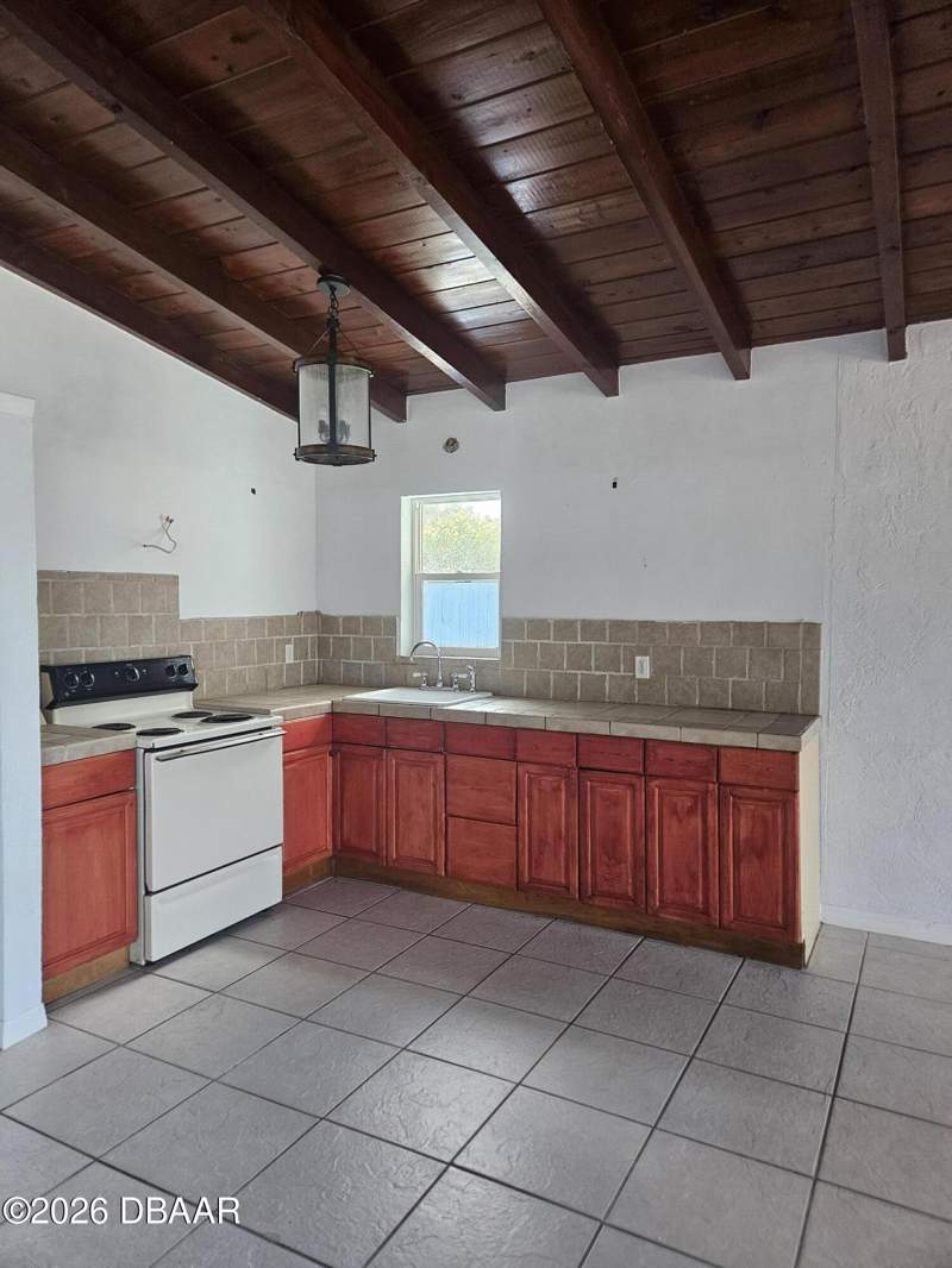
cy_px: 634
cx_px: 476
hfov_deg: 58.9
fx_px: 843
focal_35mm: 23
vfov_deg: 73.9
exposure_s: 1/120
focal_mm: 5.4
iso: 200
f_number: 1.8
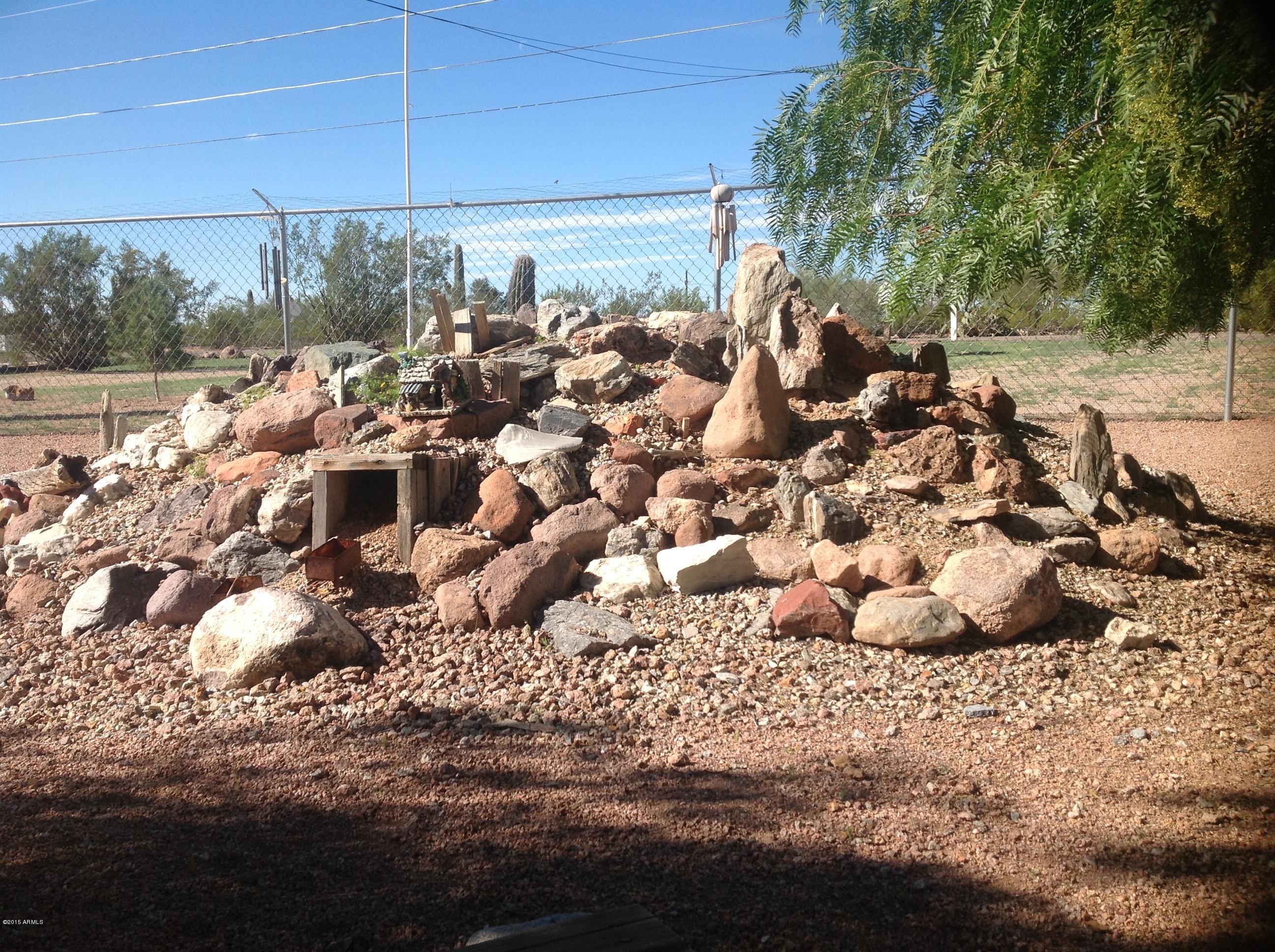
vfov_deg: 40.6
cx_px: 638
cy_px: 476
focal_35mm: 35
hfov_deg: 52.7
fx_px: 1287
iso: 50
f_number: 2.4
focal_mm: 4.28
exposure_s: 1/1513
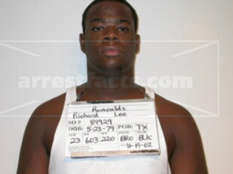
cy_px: 79
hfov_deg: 28.6
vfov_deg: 21.6
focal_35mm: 68
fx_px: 457
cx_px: 105
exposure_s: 1/60.3
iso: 100
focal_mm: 12.6
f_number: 3.1
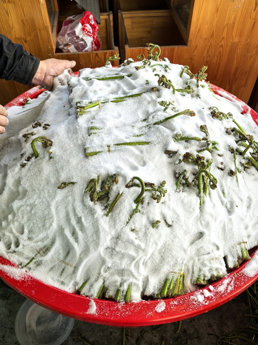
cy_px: 172
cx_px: 129
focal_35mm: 27
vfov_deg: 65.3
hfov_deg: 51.3
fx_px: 268
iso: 400
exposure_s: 1/1721
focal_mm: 6.98
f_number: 2
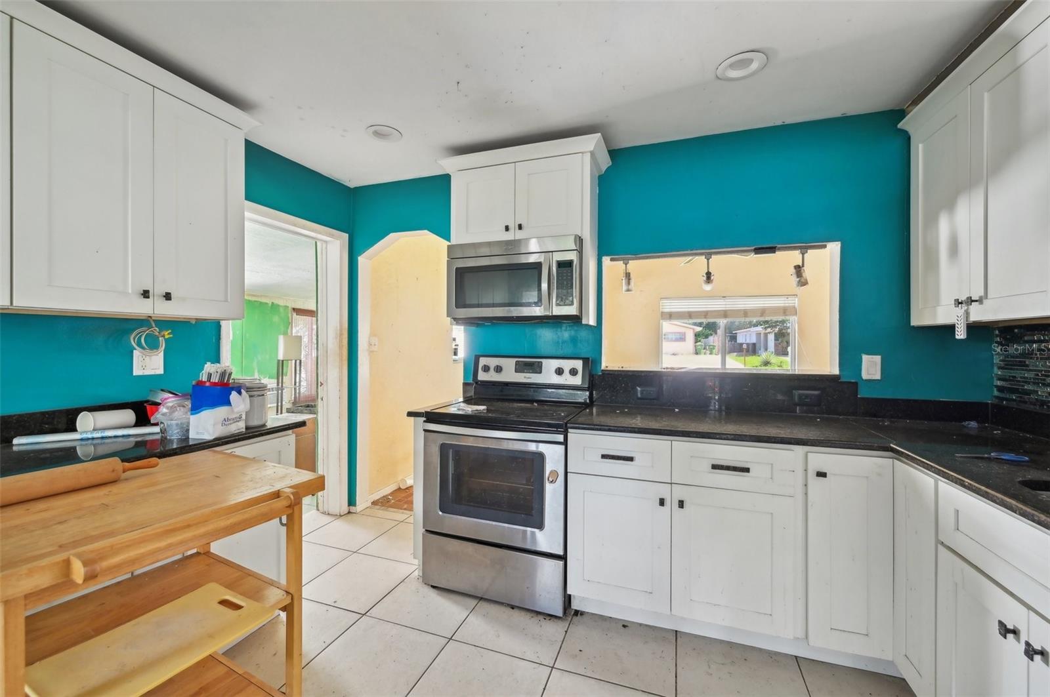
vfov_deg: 81.1
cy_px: 348
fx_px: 408
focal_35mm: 14
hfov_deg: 104.3
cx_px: 525
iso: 400
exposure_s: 1/10
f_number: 8
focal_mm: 14
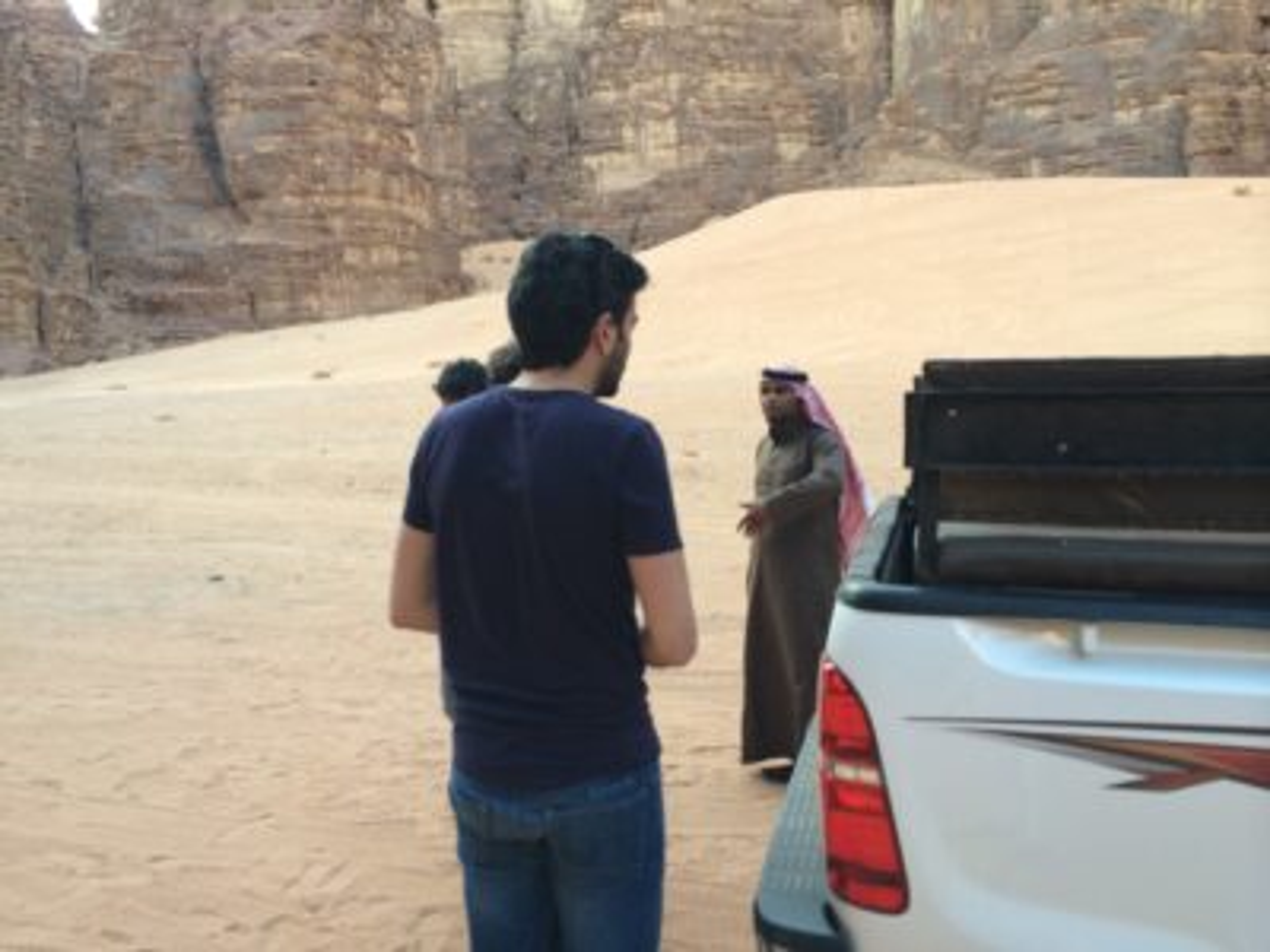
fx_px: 1101
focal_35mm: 30
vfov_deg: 46.8
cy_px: 476
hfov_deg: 60.0
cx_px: 635
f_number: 2.2
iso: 64
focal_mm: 4.12
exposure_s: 1/120
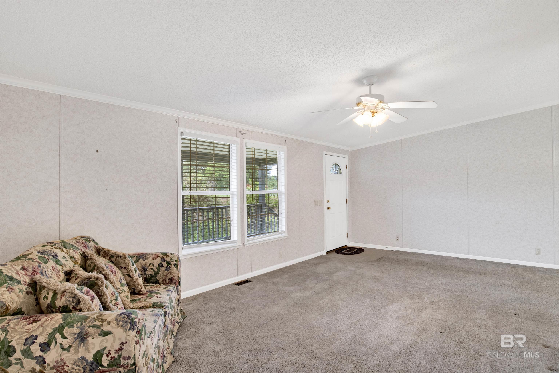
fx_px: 279
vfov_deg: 67.4
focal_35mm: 18
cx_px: 280
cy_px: 186
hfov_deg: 90.0
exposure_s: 1/2
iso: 200
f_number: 11
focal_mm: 18
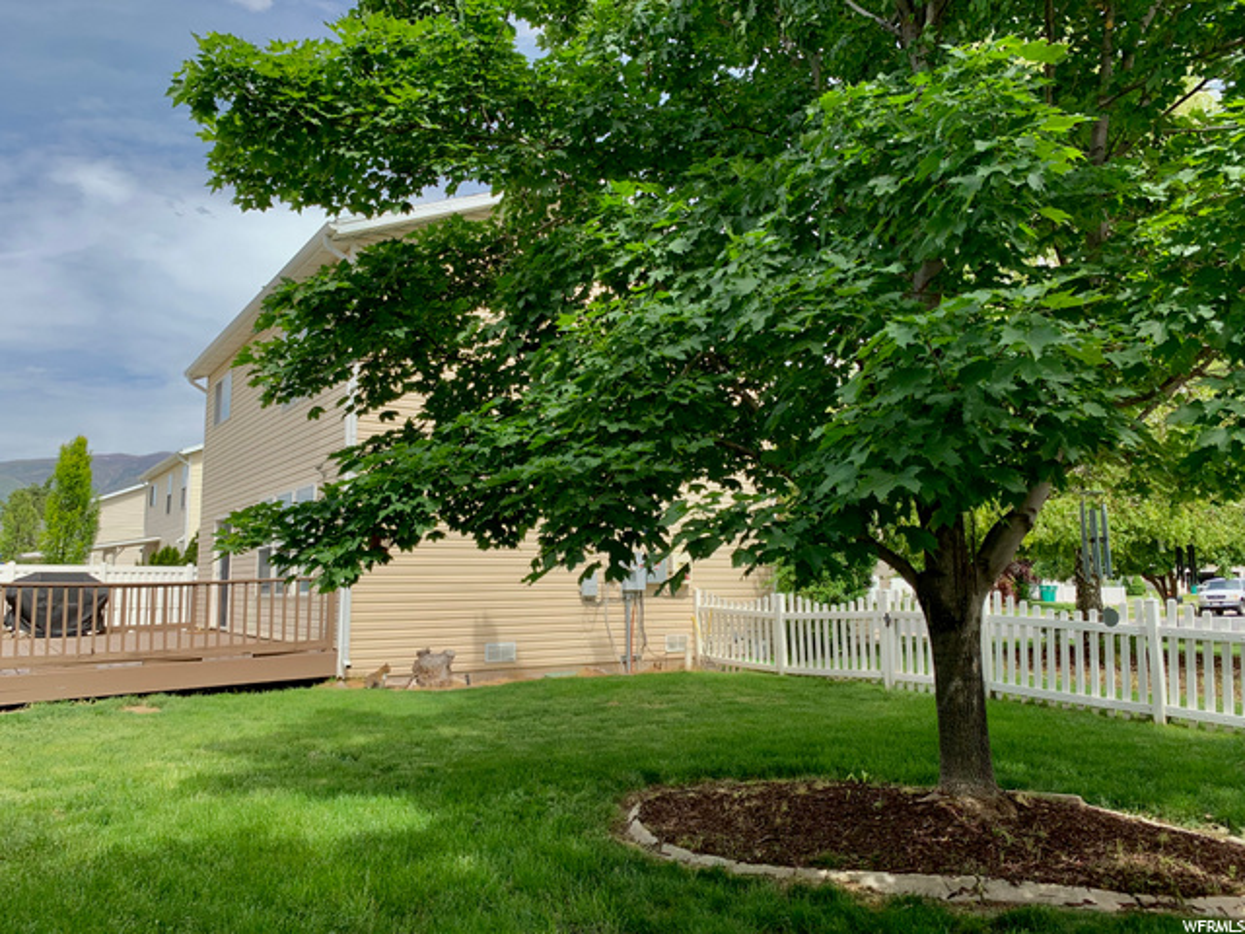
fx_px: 935
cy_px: 467
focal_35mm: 26
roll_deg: +0.3
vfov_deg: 53.1
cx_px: 622
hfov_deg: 67.3
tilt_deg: +8.1
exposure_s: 1/1332
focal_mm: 4.25
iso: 25
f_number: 1.8
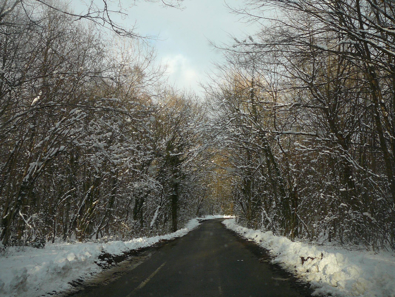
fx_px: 399
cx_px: 198
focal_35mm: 35
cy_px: 148
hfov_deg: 52.6
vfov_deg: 40.7
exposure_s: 1/400
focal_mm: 5.2
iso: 80
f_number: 2.8
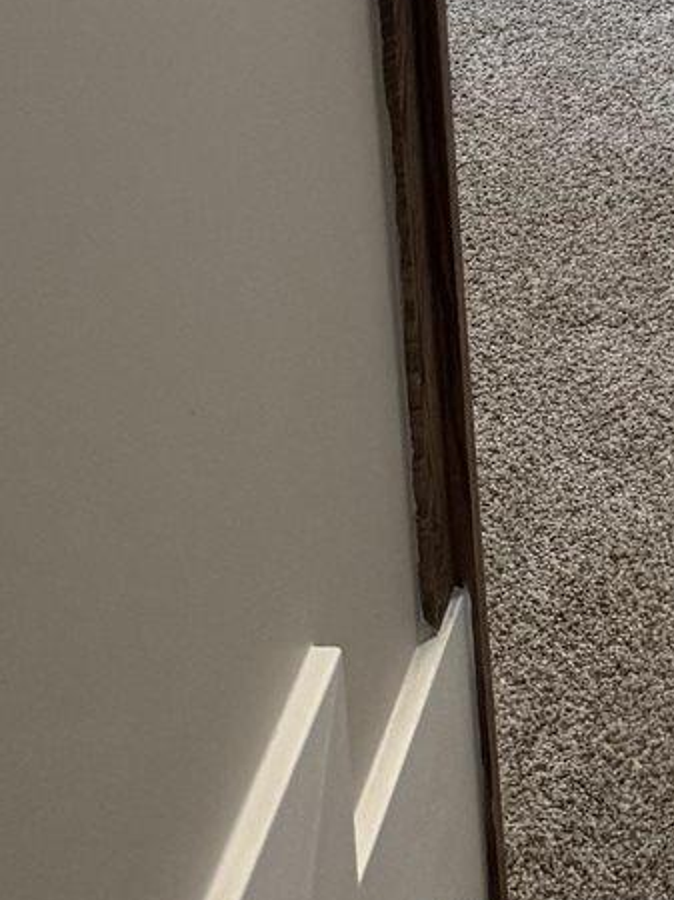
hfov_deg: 11.0
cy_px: -798
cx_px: 1312
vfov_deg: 14.0
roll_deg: -0.6
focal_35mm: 123
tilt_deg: -15.9
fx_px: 3196
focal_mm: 6.76
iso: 200
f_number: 1.78
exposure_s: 1/120
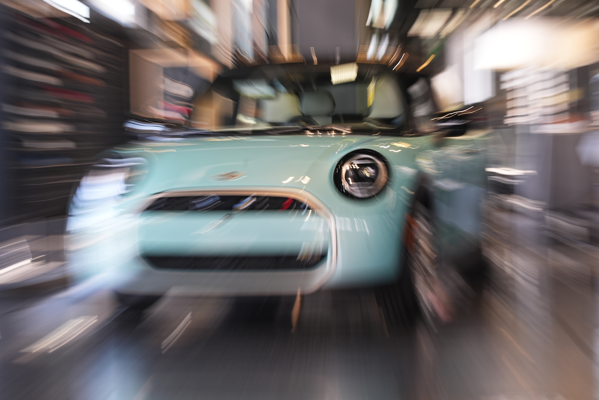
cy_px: 200
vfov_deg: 8.5
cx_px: 300
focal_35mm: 162
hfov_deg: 12.7
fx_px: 2695
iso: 400
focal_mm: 162
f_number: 11
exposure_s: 1/10
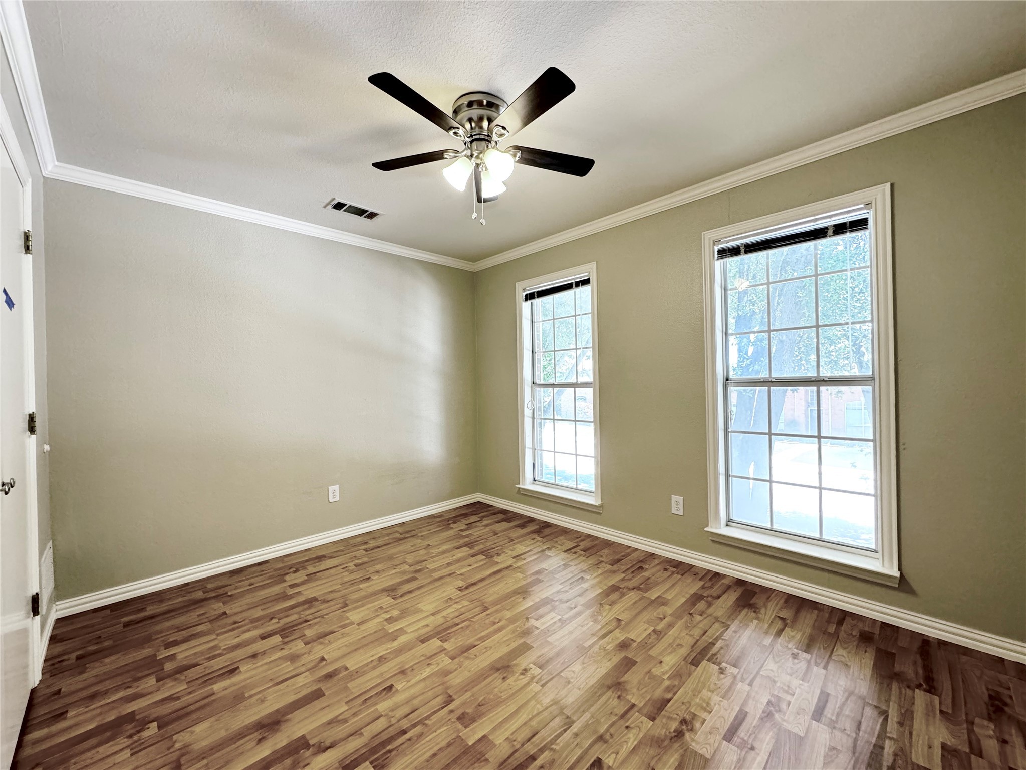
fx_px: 415
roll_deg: +1.0
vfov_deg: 85.7
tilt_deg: -1.3
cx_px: 513
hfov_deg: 102.1
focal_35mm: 14
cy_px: 385
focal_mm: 2.22
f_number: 2.2
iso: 320
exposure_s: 1/66
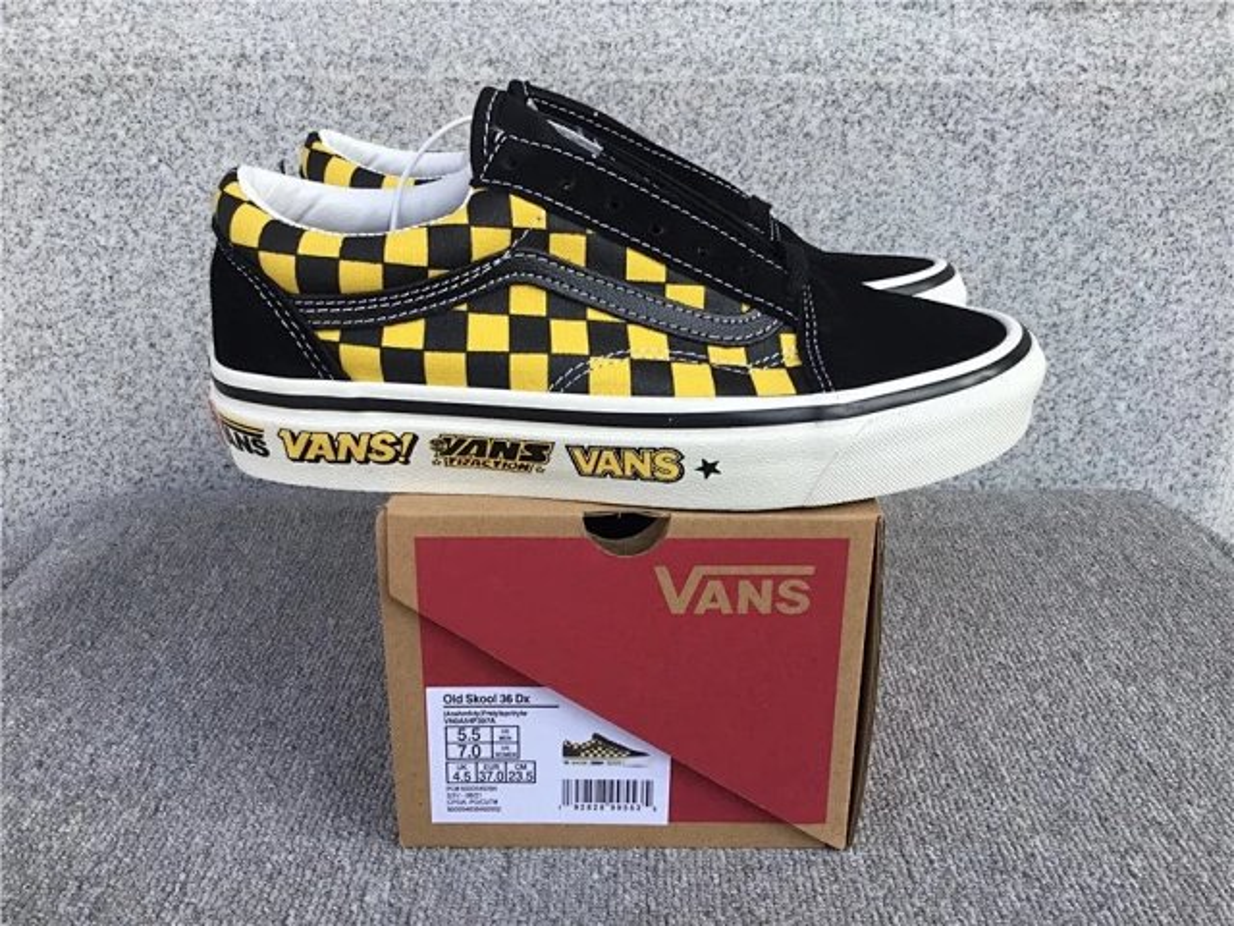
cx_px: 617
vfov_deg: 45.4
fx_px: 1105
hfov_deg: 58.4
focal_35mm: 31
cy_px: 463
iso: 25
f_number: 2.4
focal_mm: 3.3
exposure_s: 1/231
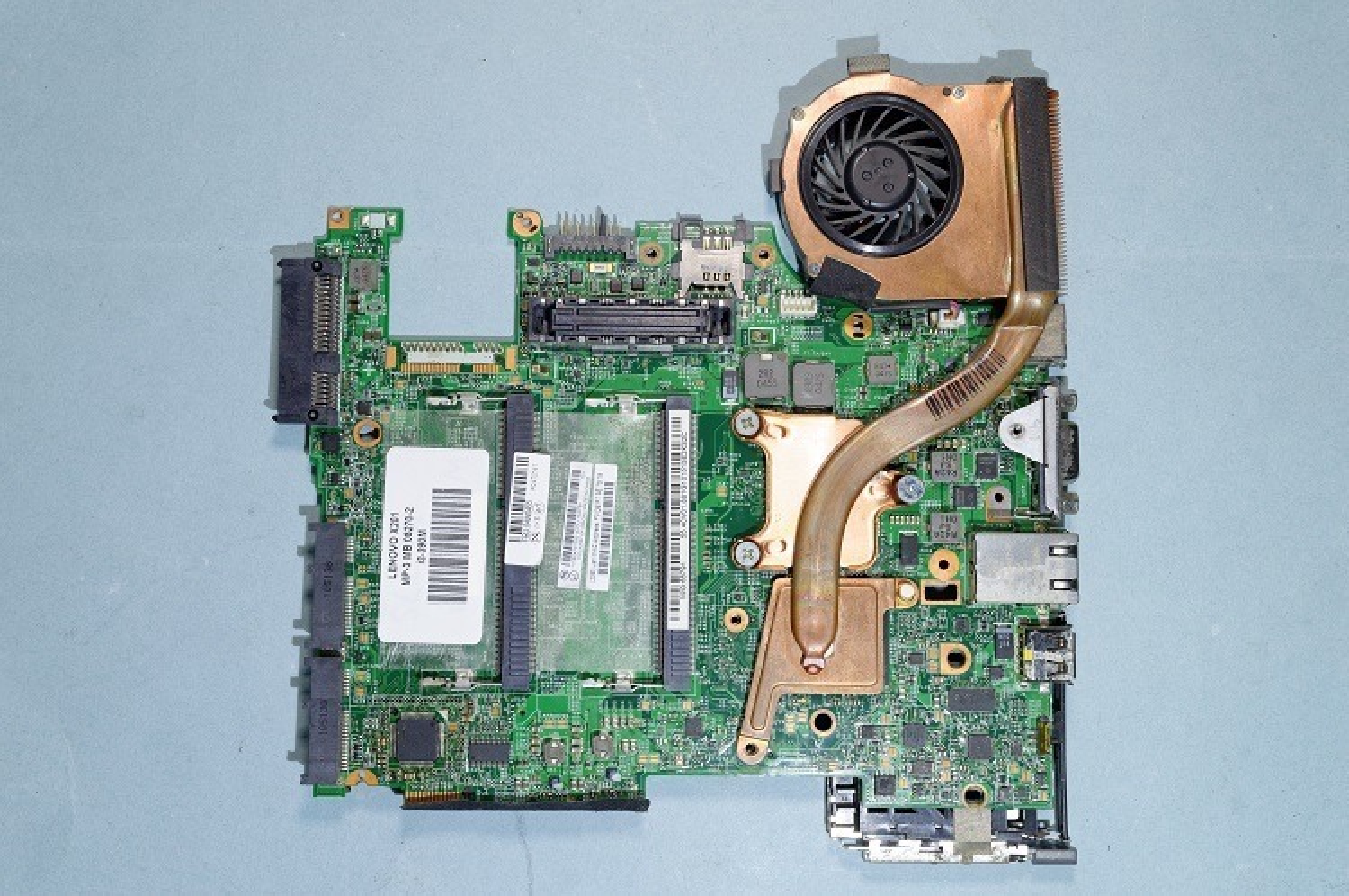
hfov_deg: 49.6
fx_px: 1460
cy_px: 448
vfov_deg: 34.1
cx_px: 674
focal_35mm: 39
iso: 100
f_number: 8
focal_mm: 26
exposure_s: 1/6
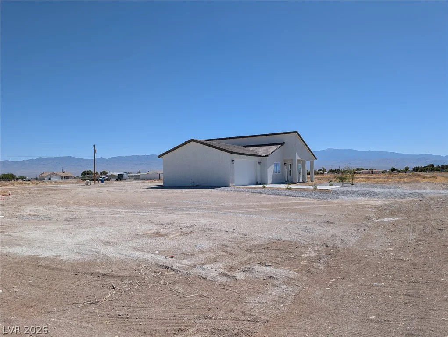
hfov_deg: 71.5
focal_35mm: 24
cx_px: 224
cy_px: 168
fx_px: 311
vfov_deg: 56.9
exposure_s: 1/1558
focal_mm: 6.9
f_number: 1.68
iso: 22
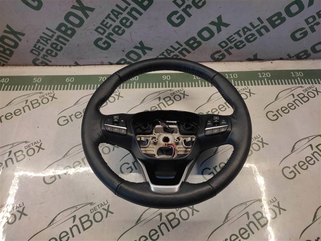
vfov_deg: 53.1
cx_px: 160
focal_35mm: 26
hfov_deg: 67.3
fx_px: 241
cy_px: 120
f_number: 1.79
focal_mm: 4.74
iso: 137
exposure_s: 1/33
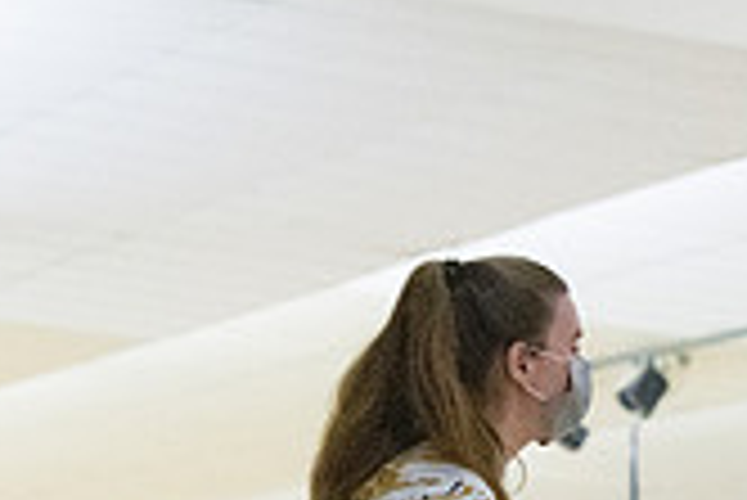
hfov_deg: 7.4
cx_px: 405
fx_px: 5794
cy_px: 777
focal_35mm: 279
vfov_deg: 4.9
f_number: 4
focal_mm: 80
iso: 10000
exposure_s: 1/1000
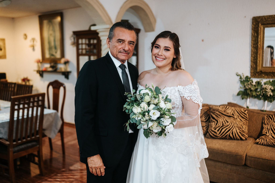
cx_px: 138
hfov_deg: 54.4
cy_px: 92
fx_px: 267
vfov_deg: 37.8
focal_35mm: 35
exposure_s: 1/160
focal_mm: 35
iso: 1600
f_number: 1.8
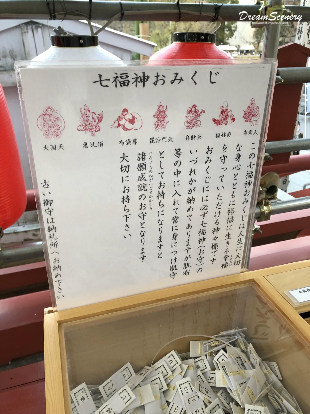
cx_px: 155
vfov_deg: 63.4
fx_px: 334
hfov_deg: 49.7
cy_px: 207
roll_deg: +1.1
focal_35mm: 28
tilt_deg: -25.6
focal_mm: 3.99
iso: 40
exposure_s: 1/30
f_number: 1.8
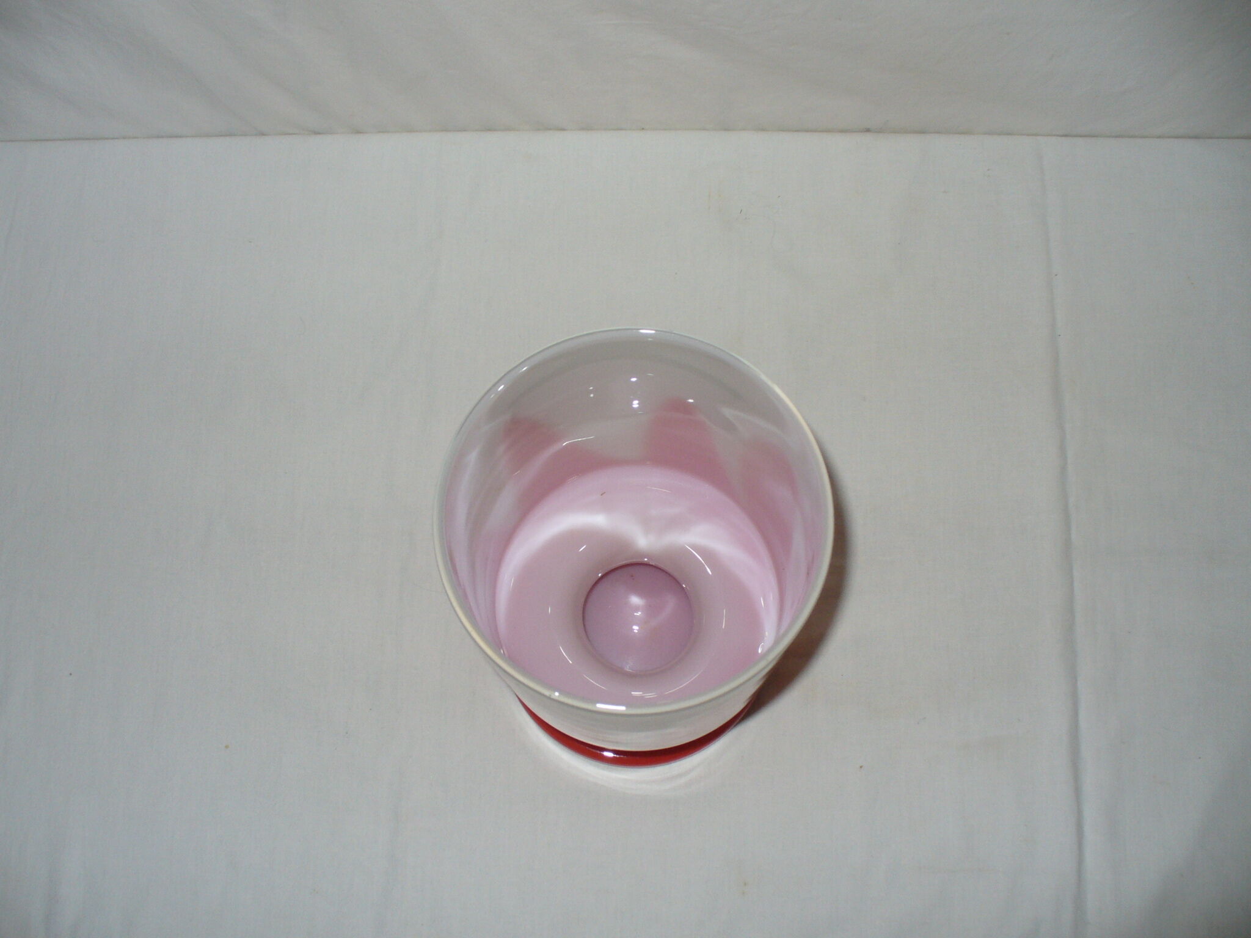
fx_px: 1337
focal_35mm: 37
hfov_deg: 50.1
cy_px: 469
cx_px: 626
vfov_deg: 38.7
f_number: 2.8
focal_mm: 6.1
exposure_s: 1/30
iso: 100
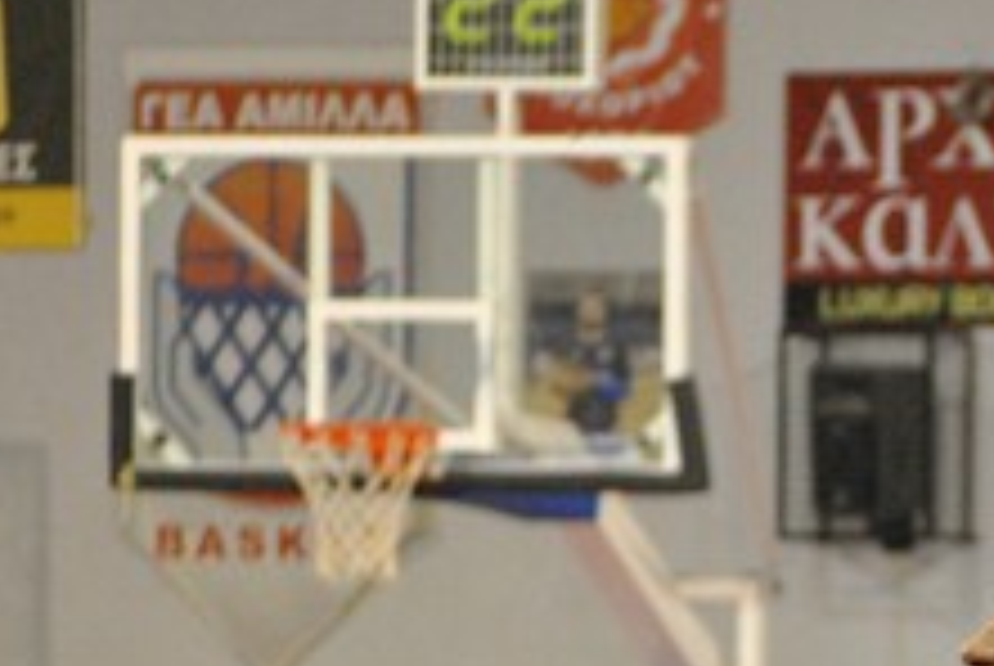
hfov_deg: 6.0
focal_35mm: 344
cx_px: 1120
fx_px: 9520
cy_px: 796
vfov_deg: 4.0
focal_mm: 85
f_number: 4.2
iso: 1600
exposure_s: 1/200
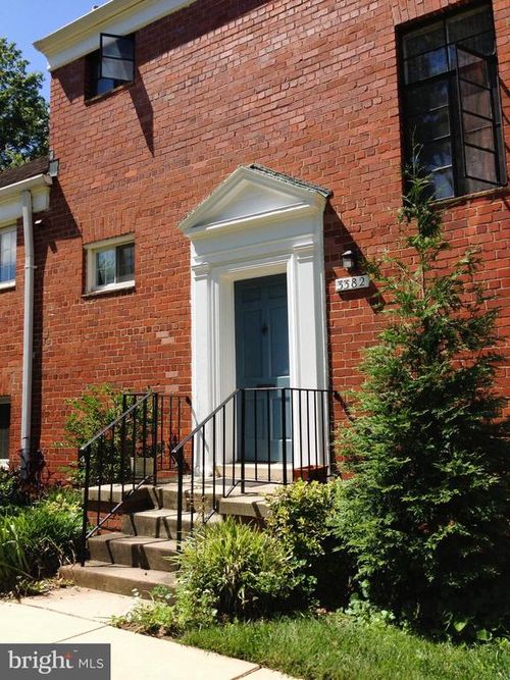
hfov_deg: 42.9
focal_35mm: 33
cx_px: 255
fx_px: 648
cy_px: 340
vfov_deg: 55.4
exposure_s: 1/1106
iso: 50
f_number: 2.4
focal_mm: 4.12
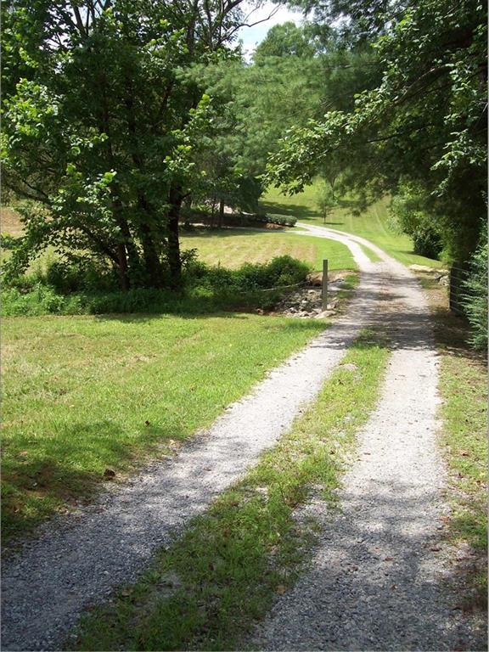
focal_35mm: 36
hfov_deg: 39.7
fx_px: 678
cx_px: 244
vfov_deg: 51.4
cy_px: 326
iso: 80
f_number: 4.8
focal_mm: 6
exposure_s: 1/266
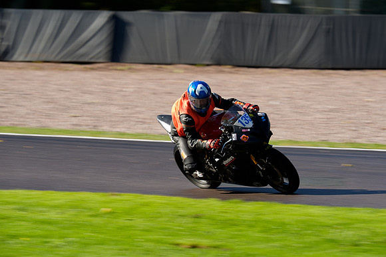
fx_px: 4290
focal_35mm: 400
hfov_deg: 5.2
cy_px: 128
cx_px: 193
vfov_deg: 3.4
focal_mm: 400
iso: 125
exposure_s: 1/160
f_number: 9
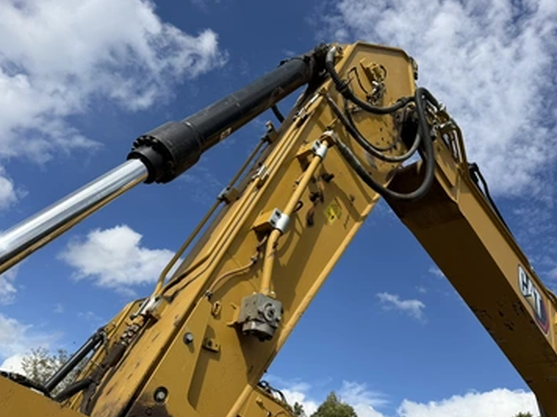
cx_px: 296
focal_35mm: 27
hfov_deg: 65.3
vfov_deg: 51.3
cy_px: 228
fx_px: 434
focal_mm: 6.76
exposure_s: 1/5319
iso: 80
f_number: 1.78
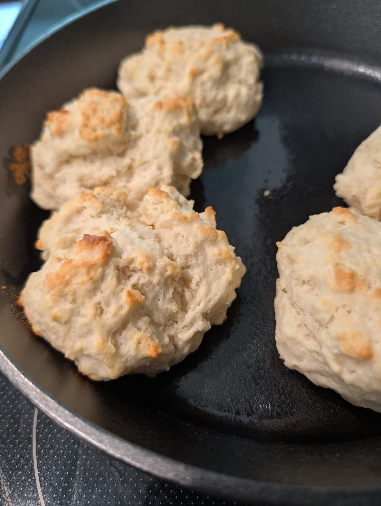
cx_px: 190
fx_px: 351
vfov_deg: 71.5
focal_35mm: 24
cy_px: 253
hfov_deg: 56.9
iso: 256
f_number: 1.68
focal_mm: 6.9
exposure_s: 1/60
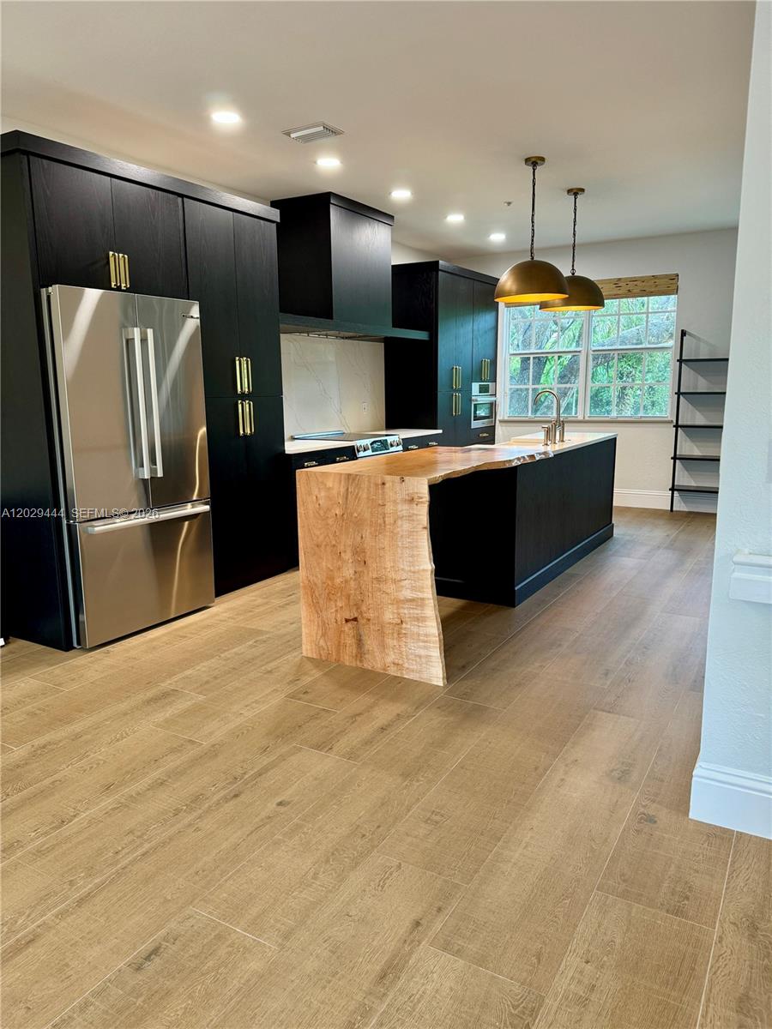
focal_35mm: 24
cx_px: 386
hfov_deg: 56.8
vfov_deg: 71.6
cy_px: 514
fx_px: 714
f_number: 1.78
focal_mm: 6.86
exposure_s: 1/60
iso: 200
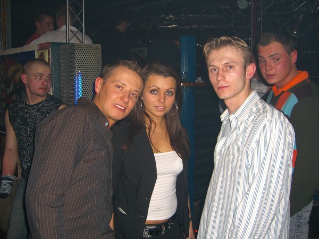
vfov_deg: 37.7
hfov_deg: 49.0
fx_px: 350
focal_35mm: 38
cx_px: 160
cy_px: 120
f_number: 2.8
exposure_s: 1/60
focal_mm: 7.9
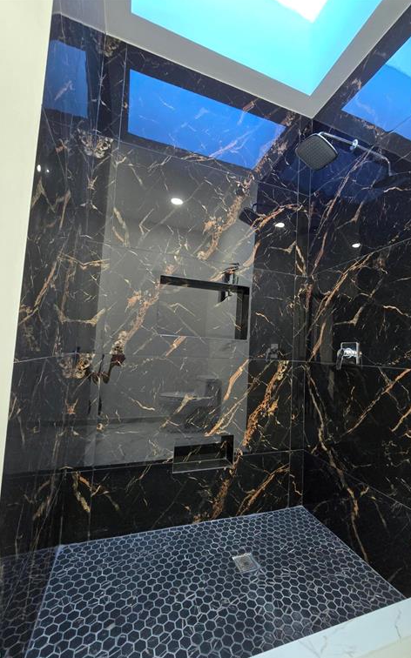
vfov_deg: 105.3
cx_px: 222
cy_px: 330
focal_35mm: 14
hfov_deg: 78.4
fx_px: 251
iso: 800
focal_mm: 2.2
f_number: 2.2
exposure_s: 1/60
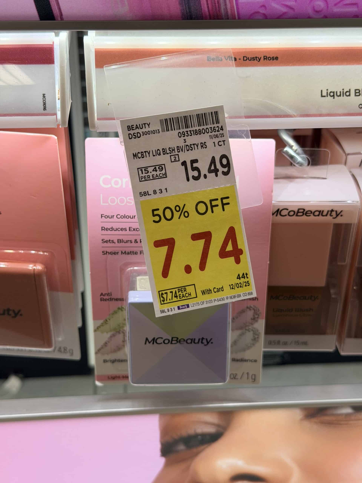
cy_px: 242
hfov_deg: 30.3
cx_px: 181
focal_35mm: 48
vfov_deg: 39.7
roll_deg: -1.4
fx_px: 669
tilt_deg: -32.5
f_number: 1.78
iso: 64
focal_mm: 6.76
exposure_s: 1/519
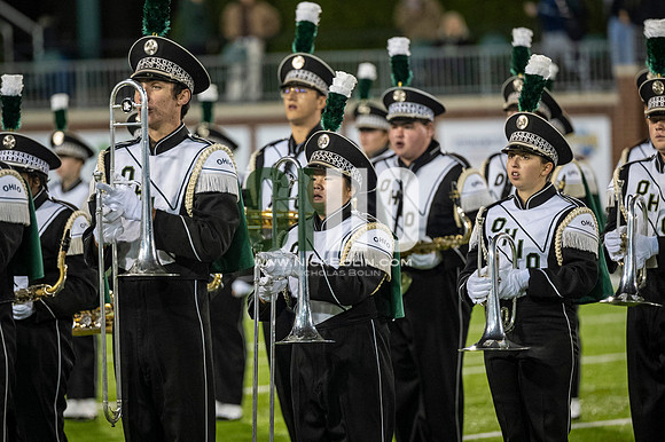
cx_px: 332
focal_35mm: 300
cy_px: 221
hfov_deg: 6.9
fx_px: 5538
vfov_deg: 4.6
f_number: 2.8
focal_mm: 200
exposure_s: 1/500
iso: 1000
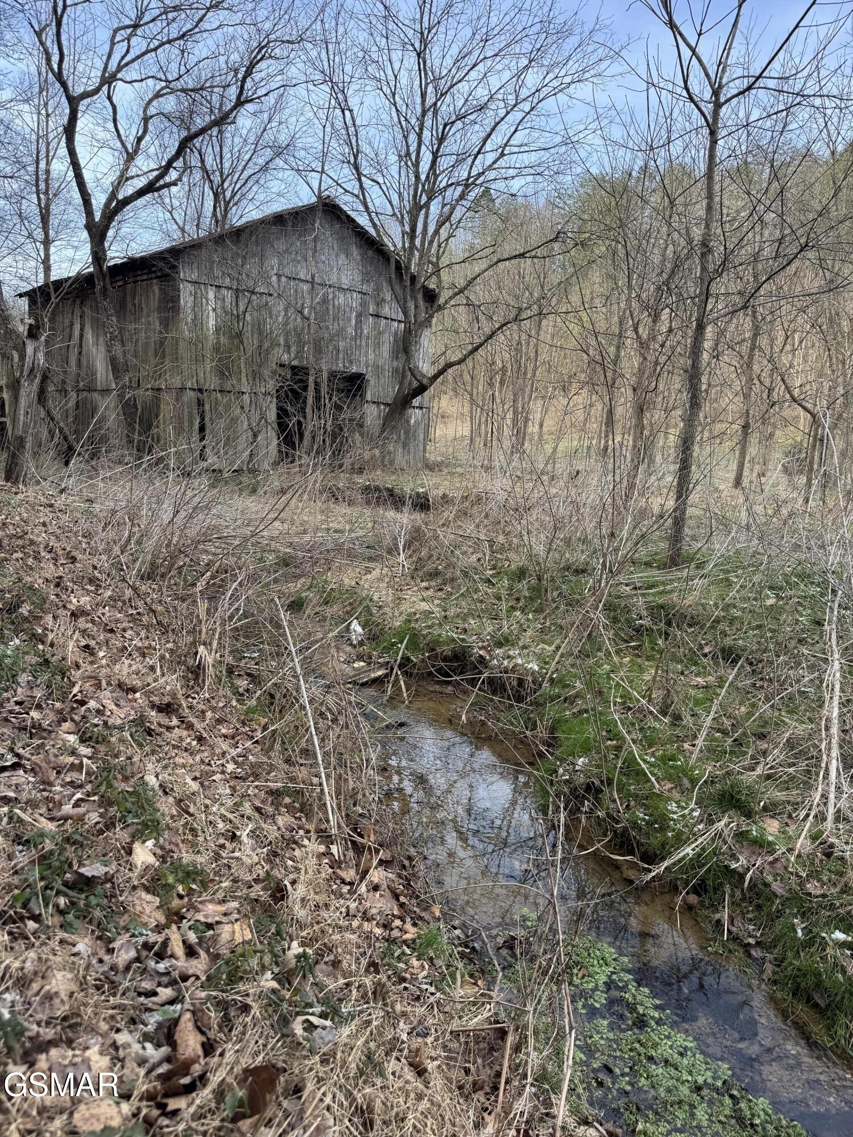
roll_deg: -3.3
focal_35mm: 24
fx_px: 789
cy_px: 568
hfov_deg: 56.8
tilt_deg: -6.0
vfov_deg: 71.6
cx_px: 426
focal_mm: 6.76
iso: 80
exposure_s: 1/593
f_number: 1.78
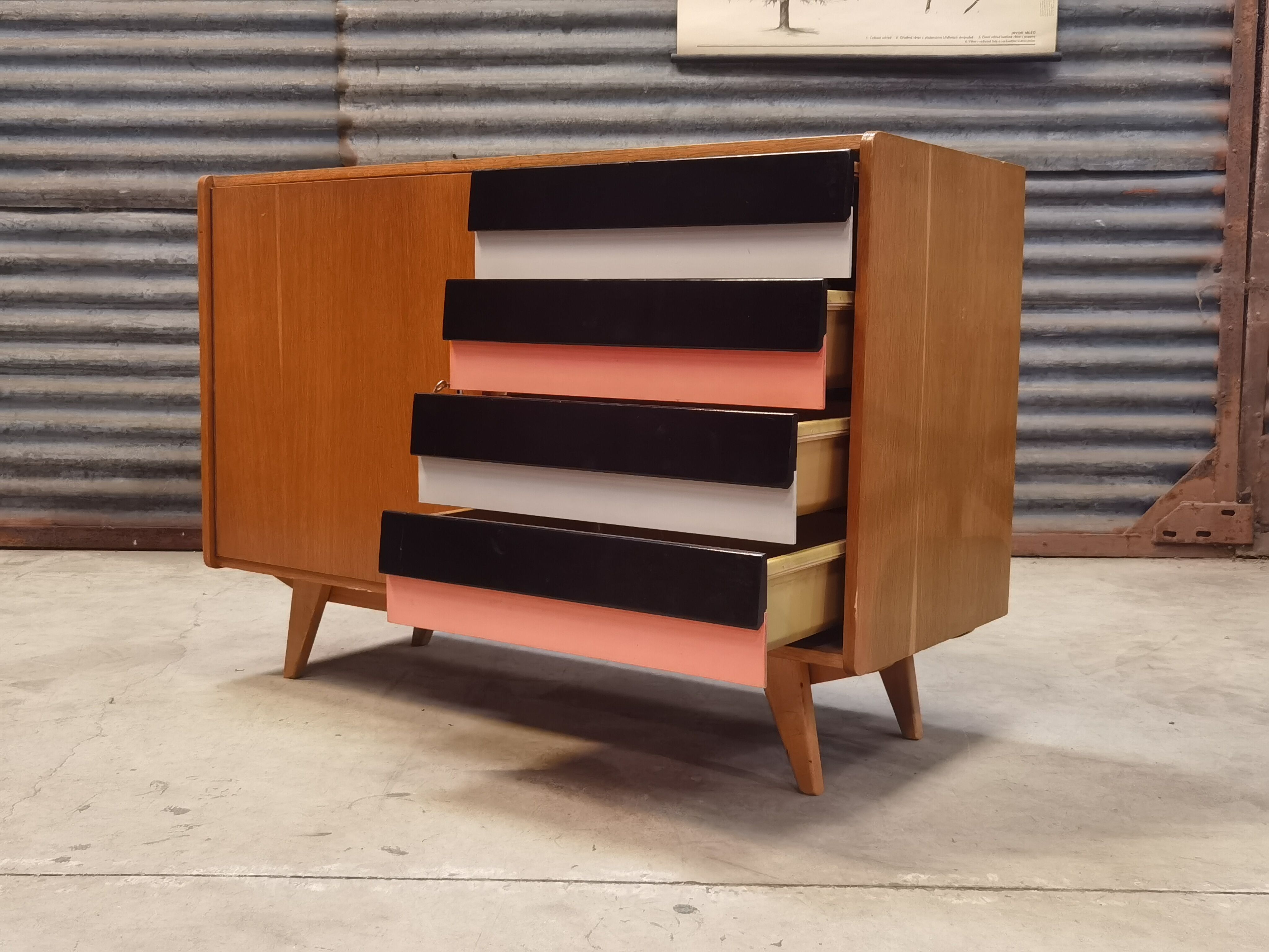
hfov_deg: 47.9
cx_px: 634
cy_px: 476
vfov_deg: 36.8
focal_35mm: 39
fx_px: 1430
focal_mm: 6.71
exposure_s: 1/33.3
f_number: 1.9
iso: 640
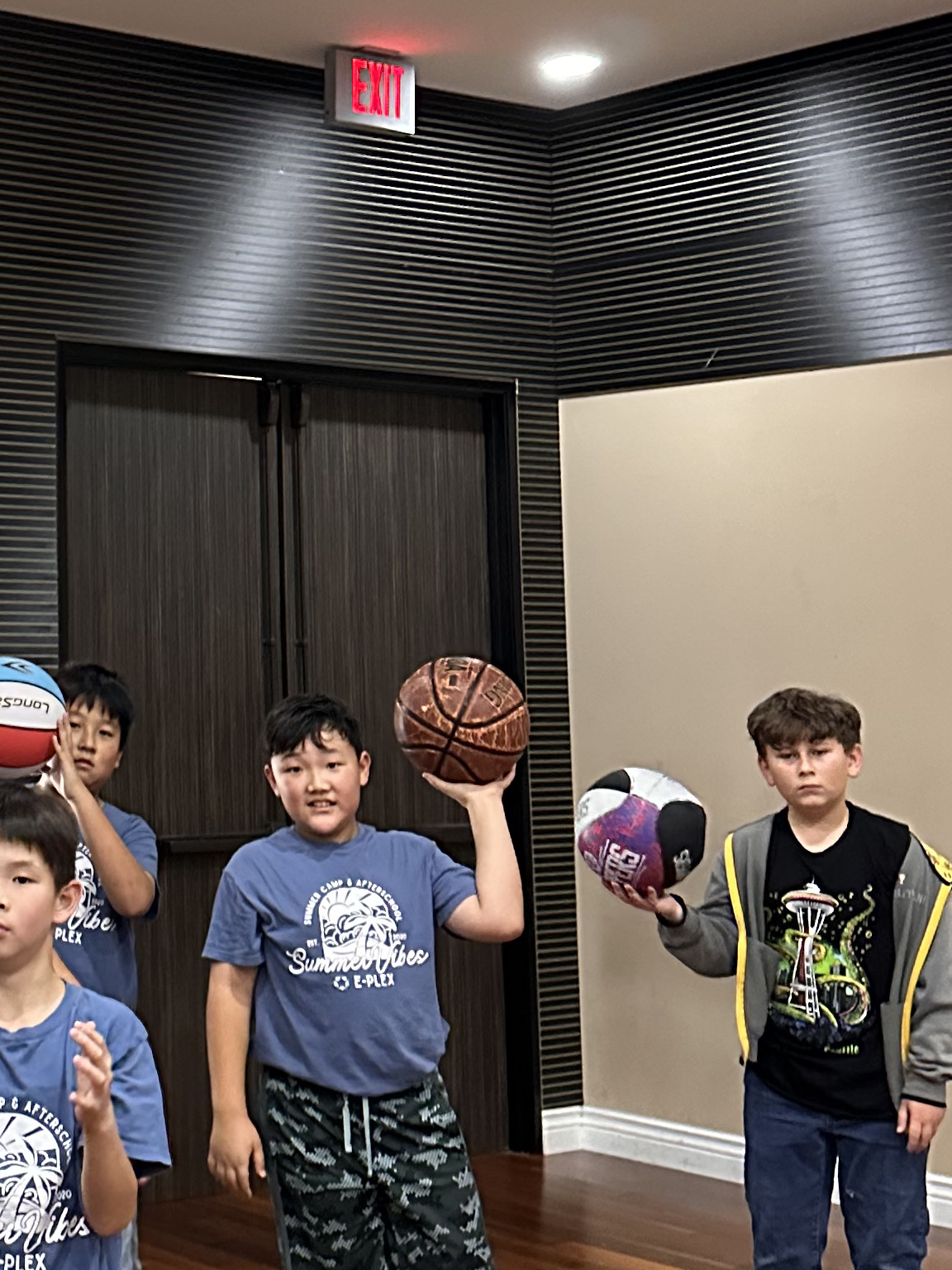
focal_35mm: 63
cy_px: 447
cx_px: -174
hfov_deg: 21.7
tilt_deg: +6.9
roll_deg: -1.0
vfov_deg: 30.5
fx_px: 2310
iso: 800
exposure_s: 1/60
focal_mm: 6.86
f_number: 1.78
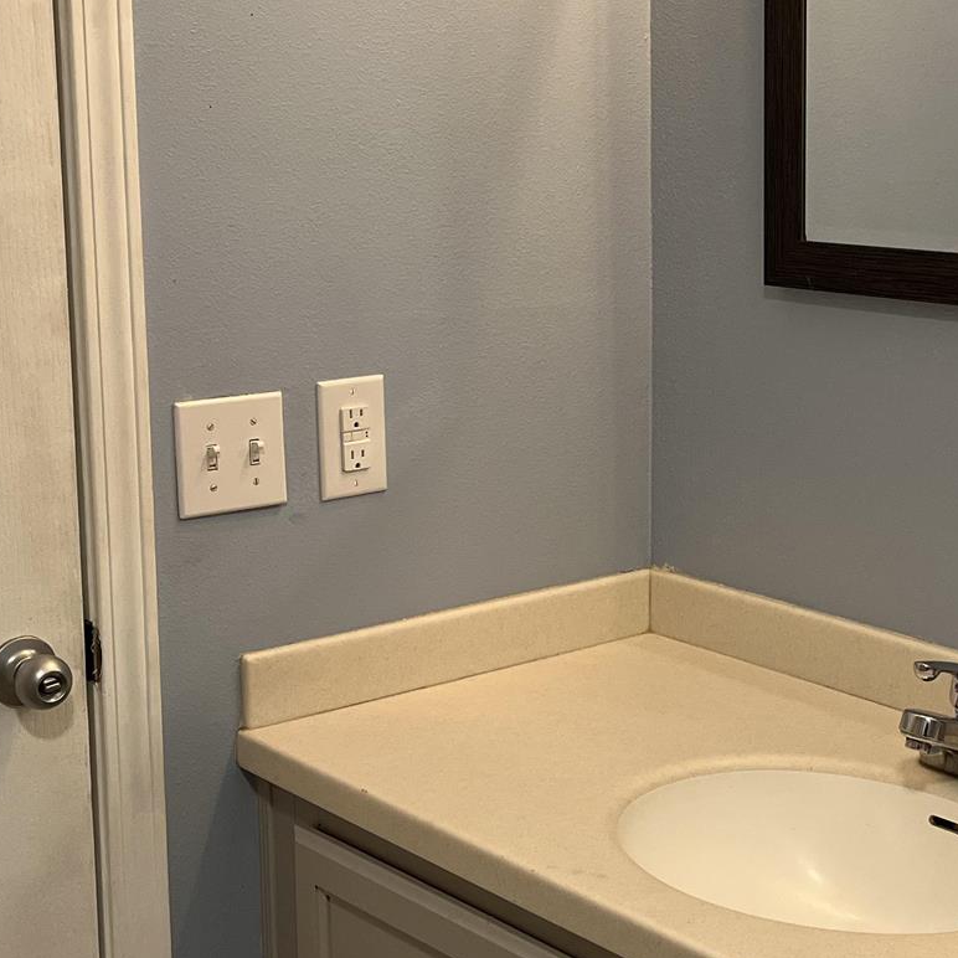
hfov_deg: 27.7
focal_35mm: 61
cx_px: 736
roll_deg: -1.2
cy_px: 457
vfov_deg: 28.2
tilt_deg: -12.0
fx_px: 1910
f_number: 1.6
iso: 125
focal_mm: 5.1
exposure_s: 1/120
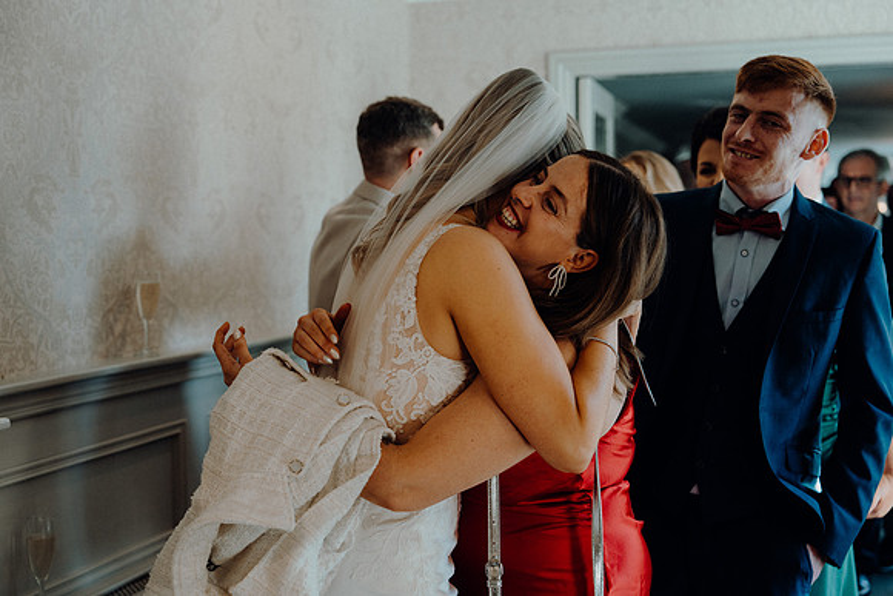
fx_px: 1265
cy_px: 298
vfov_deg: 26.5
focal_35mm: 51
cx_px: 446
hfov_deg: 38.9
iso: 800
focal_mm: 51
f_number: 3.5
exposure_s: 1/200
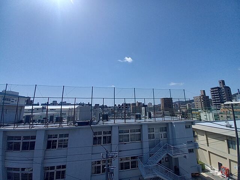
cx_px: 120
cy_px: 90
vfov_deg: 89.9
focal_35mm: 13
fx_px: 90
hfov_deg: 106.2
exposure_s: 1/2924
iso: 40
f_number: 2.2
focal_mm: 1.42
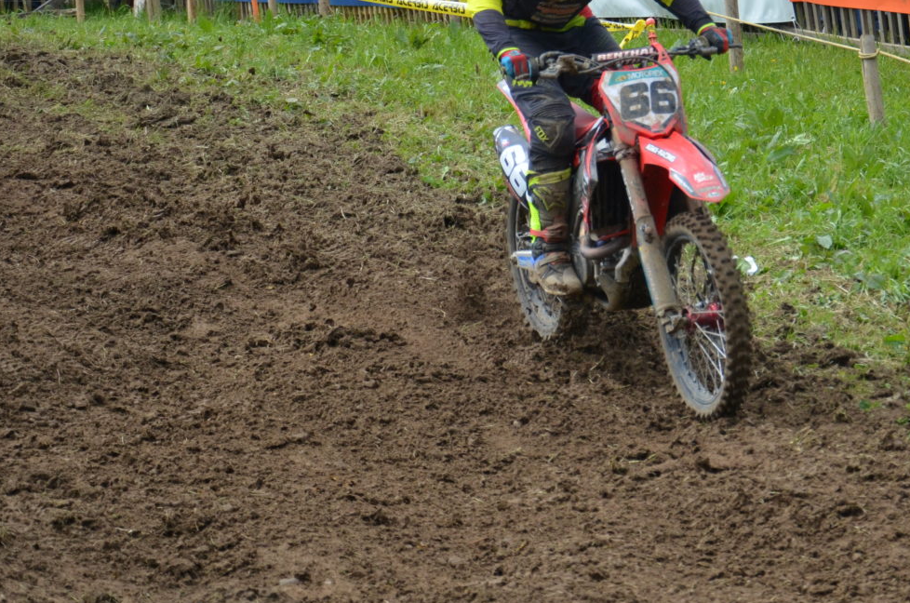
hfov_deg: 11.9
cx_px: 728
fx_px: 4339
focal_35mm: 172
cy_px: 261
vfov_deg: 7.9
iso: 400
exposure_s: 1/1250
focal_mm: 66
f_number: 5.3
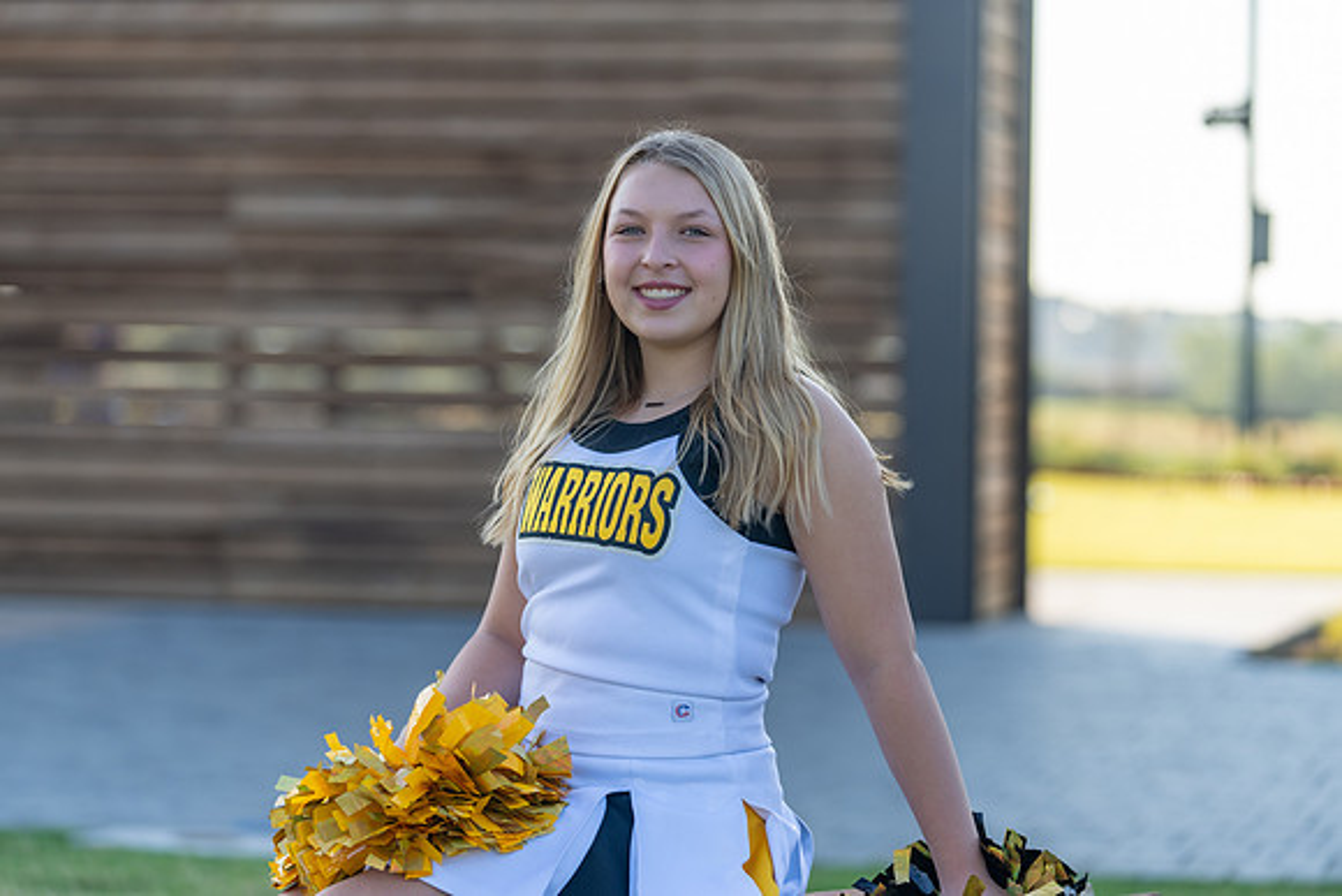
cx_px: 671
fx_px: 4984
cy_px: 448
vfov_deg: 10.3
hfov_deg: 15.3
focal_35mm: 134
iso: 100
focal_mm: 131
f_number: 3.5
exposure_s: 1/320
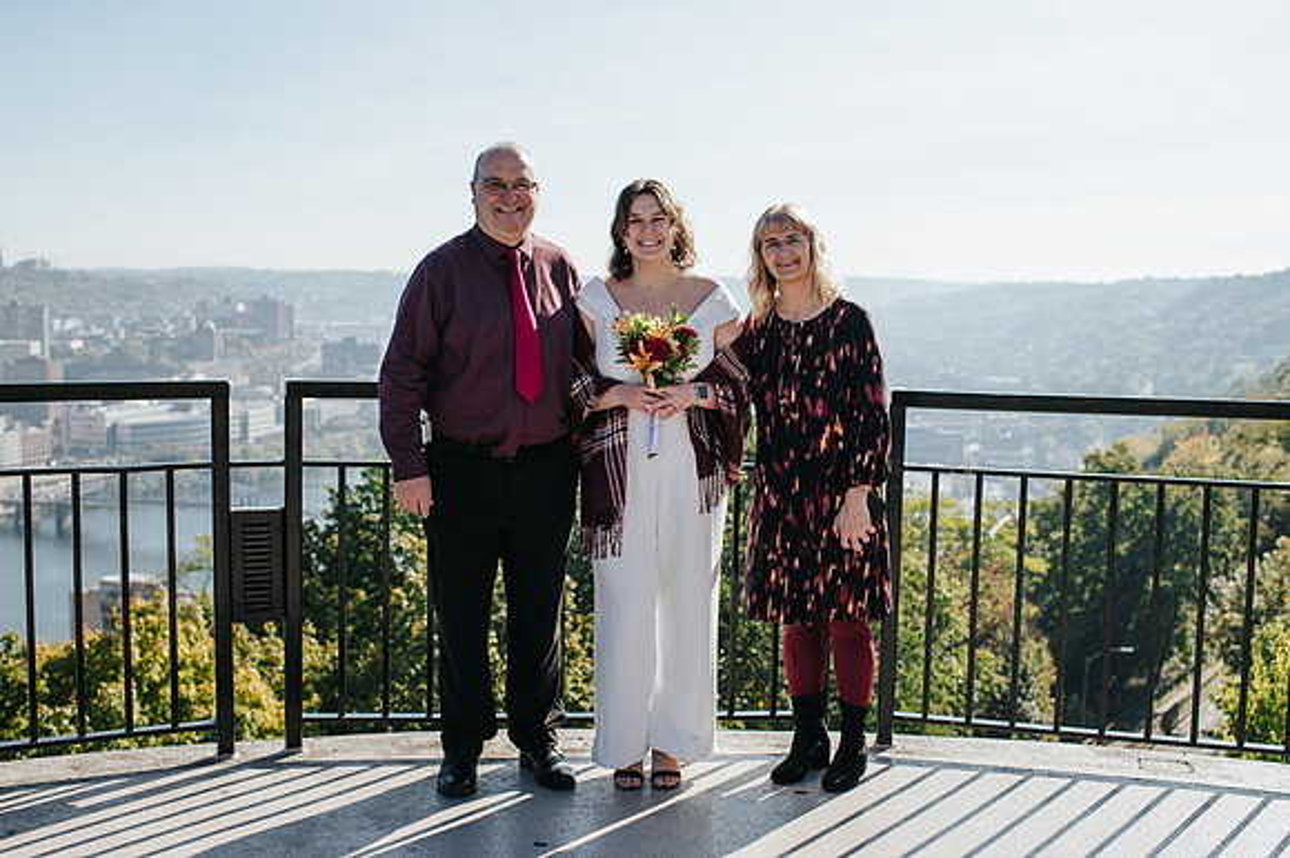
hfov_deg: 45.5
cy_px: 421
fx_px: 1538
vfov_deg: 31.2
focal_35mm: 43
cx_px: 638
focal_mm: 35
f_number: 3.2
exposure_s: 1/1000
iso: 100
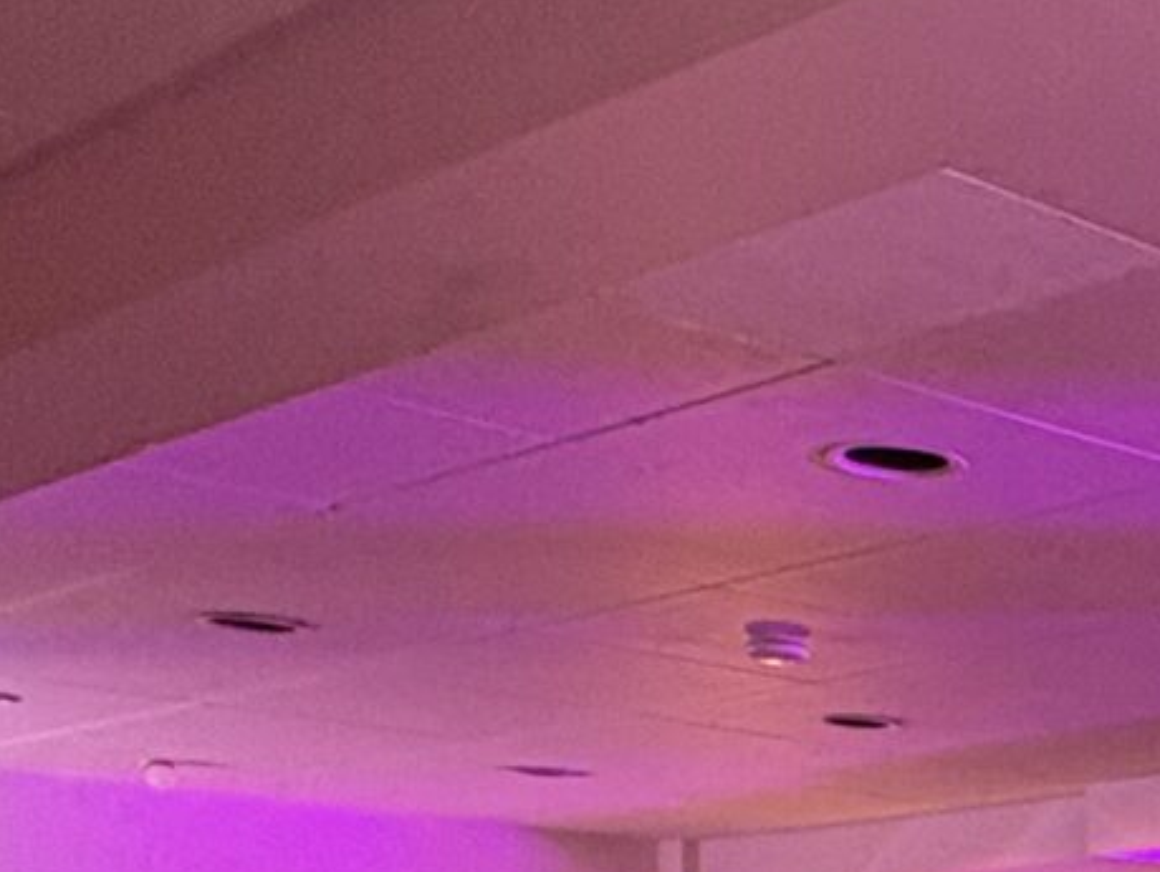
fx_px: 2616
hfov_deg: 20.7
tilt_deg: -2.7
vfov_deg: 16.9
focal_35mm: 78
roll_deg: +1.4
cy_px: 1352
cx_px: 1812
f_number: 2.2
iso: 400
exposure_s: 1/60
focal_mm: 2.22
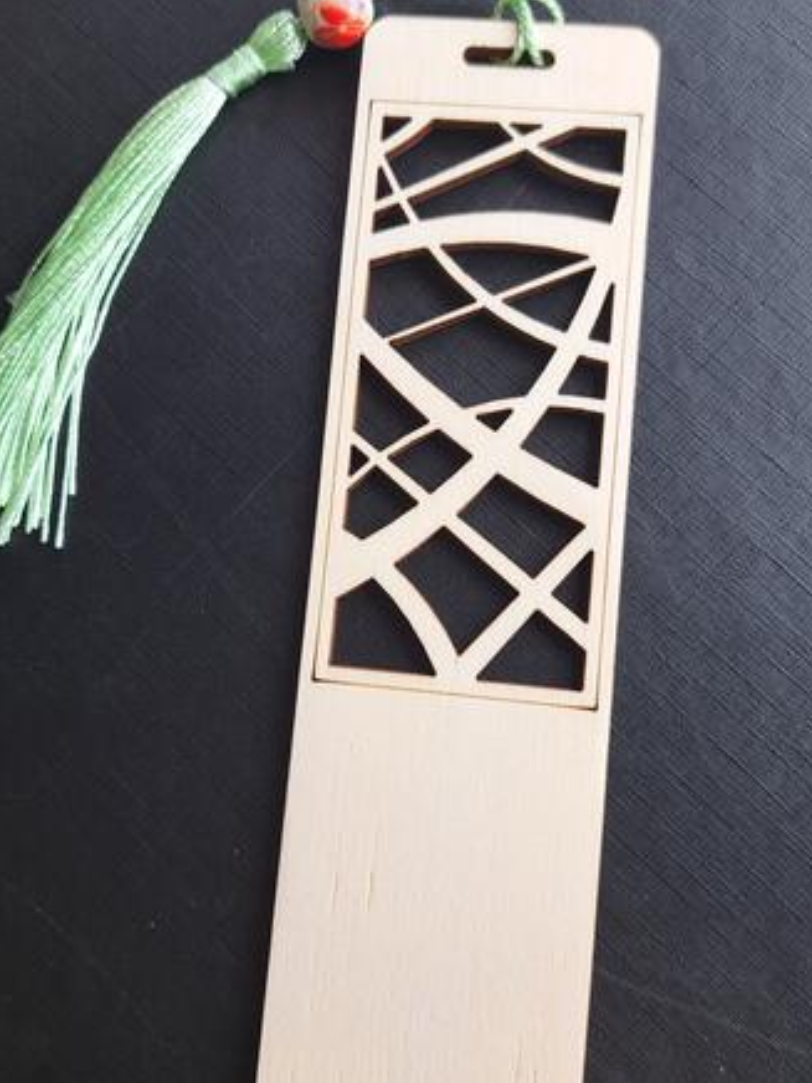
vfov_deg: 55.3
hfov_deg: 42.9
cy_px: 504
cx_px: 353
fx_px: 1032
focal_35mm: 33
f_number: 1.8
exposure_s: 1/119
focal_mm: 5.23
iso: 50
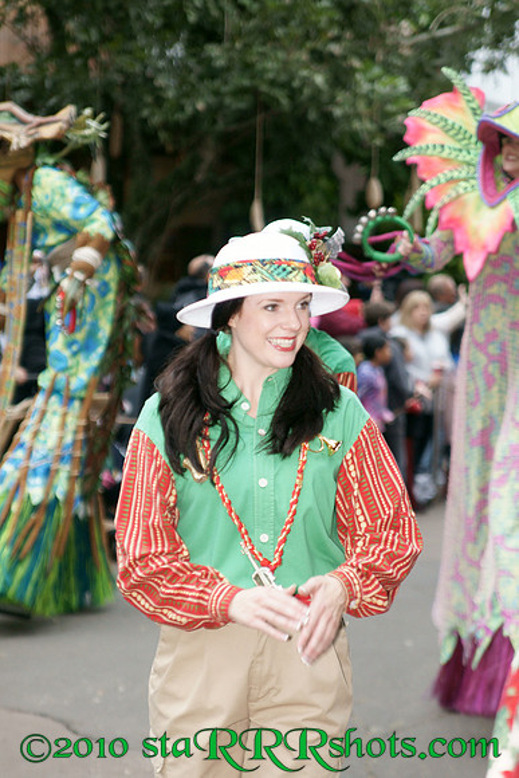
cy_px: 389
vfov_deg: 18.2
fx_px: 2431
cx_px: 260
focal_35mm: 112
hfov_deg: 12.2
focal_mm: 75
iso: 400
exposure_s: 1/250
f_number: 2.8
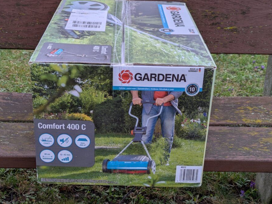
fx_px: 464
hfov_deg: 32.7
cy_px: 107
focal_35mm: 59
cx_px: 131
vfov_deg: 24.8
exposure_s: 1/328
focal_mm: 5.43
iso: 42
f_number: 1.89
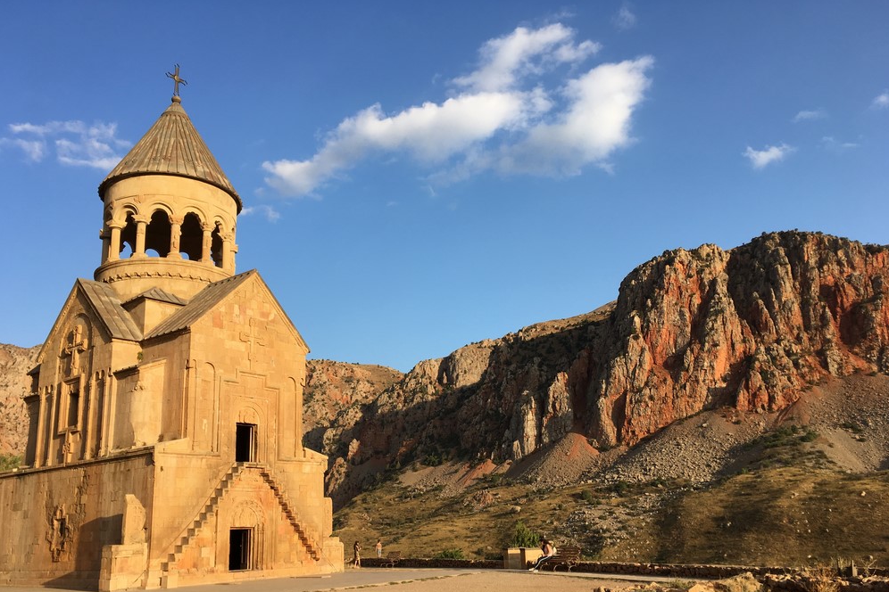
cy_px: 339
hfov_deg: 60.3
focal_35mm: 31
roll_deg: +1.6
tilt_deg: +12.3
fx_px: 765
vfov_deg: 42.2
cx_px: 442
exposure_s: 1/769
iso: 25
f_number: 2.2
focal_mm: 4.15
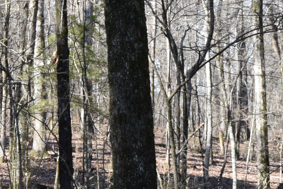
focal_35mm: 164
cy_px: 95
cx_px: -289
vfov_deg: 8.4
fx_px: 1289
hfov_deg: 11.3
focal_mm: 22
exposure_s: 1/250
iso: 400
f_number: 8
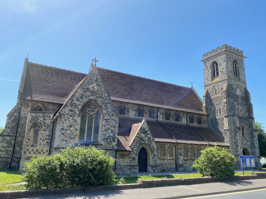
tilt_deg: +13.5
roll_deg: -2.8
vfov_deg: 53.1
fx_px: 200
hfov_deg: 67.3
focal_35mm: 26
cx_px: 133
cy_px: 100
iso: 32
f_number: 1.8
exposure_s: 1/529
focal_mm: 4.25
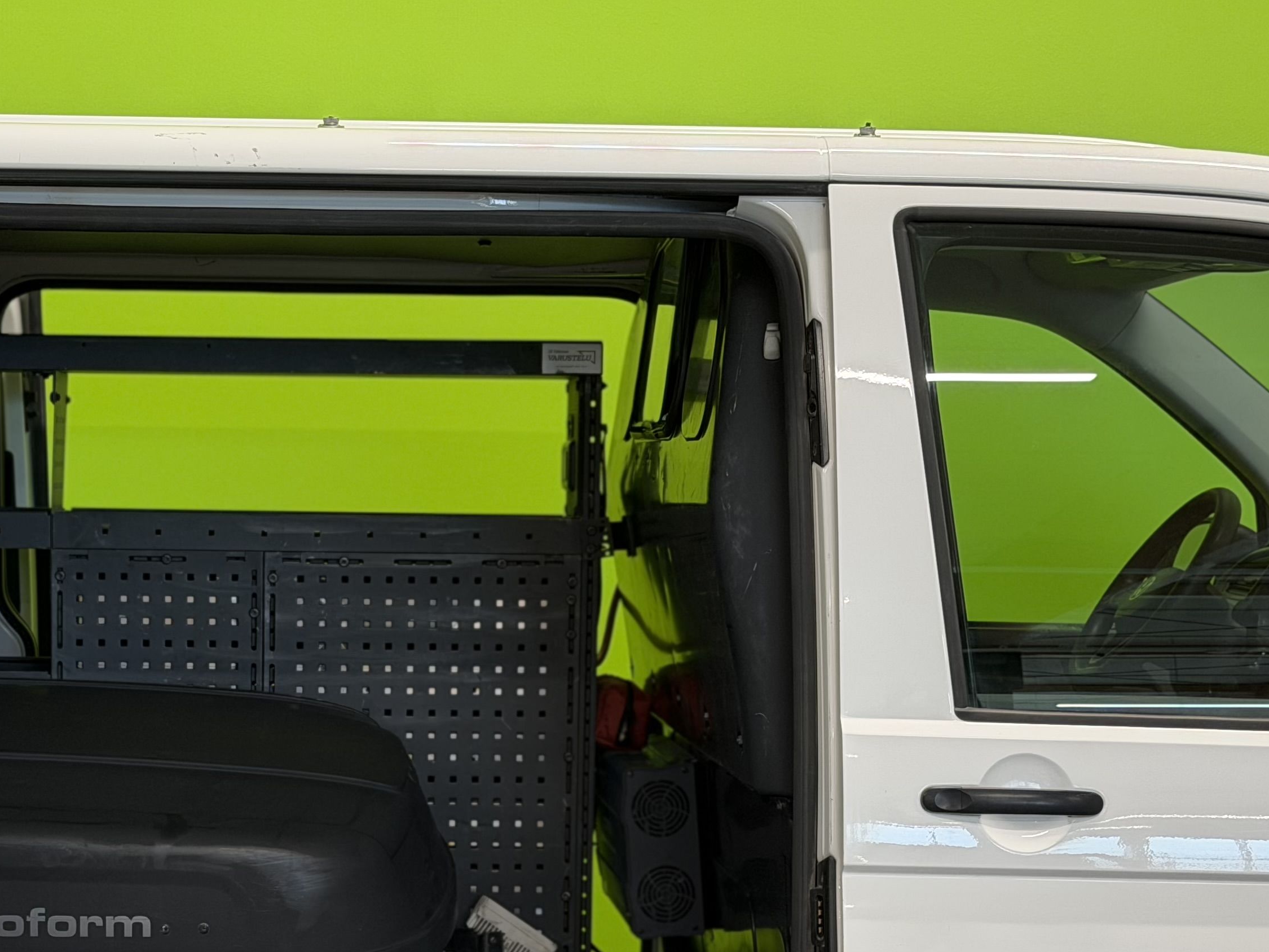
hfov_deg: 22.6
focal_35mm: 86
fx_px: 3153
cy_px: 753
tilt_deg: -6.1
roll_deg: -0.2
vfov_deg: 17.0
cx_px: 337
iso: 100
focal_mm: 6.76
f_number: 1.78
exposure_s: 1/77
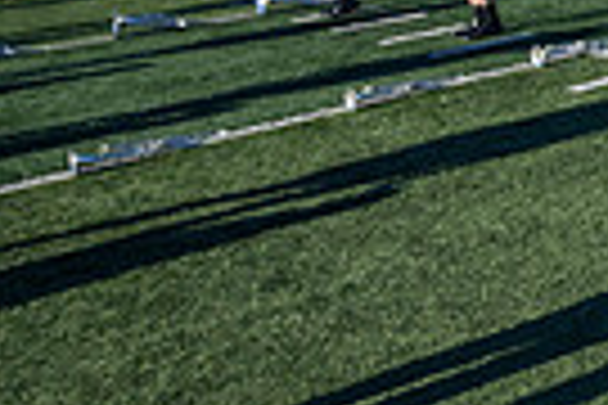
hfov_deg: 20.3
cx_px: 1157
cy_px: 11
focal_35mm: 60
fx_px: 1013
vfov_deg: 21.9
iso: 160
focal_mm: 14
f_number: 4
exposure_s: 1/2000
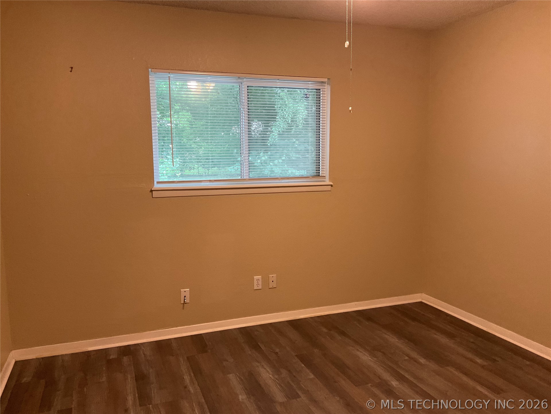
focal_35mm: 29
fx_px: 462
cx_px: 276
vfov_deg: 48.2
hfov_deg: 61.7
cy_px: 207
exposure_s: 1/60
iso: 125
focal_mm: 3
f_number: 1.8
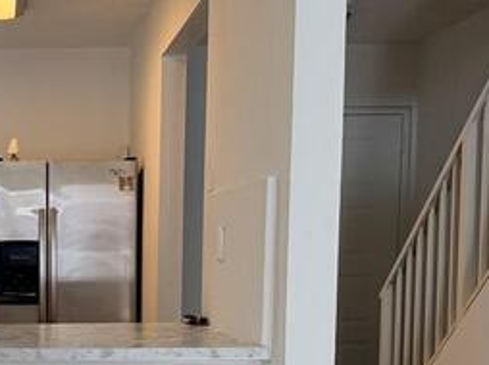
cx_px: -1
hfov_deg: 28.8
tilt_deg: -5.2
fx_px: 889
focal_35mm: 63
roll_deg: +0.1
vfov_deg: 22.7
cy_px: 327
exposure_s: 1/196
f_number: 1.78
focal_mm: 6.76
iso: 200
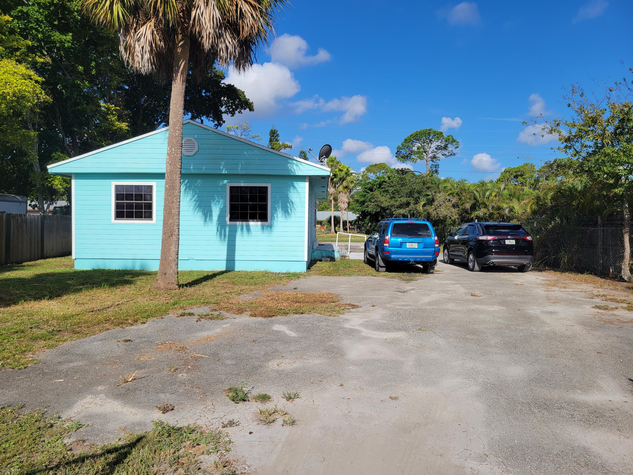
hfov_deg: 67.3
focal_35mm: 26
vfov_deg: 53.1
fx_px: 475
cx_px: 316
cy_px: 238
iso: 40
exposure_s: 1/3727
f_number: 1.8
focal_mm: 5.4
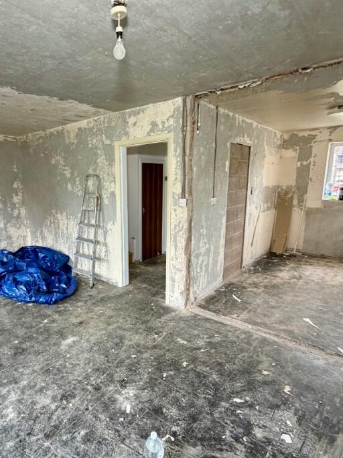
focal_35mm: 21
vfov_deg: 79.0
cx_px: 123
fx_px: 278
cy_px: 238
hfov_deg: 62.3
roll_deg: +1.8
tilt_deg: -10.8
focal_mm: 2.22
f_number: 2.2
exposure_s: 1/121
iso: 250
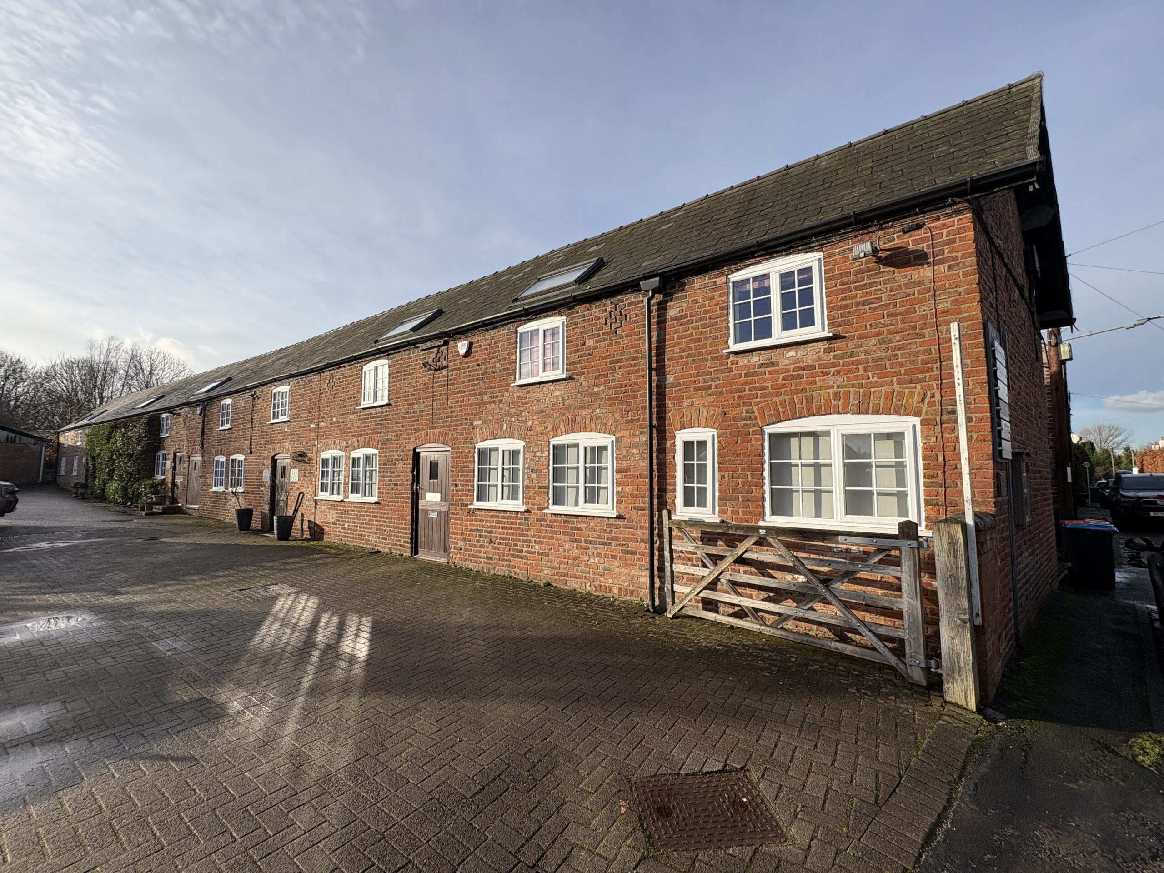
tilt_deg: +4.7
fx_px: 471
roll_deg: -0.3
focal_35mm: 14
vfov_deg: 85.7
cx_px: 582
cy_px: 436
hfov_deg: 102.1
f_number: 2.2
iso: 50
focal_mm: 2.22
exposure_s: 1/1567
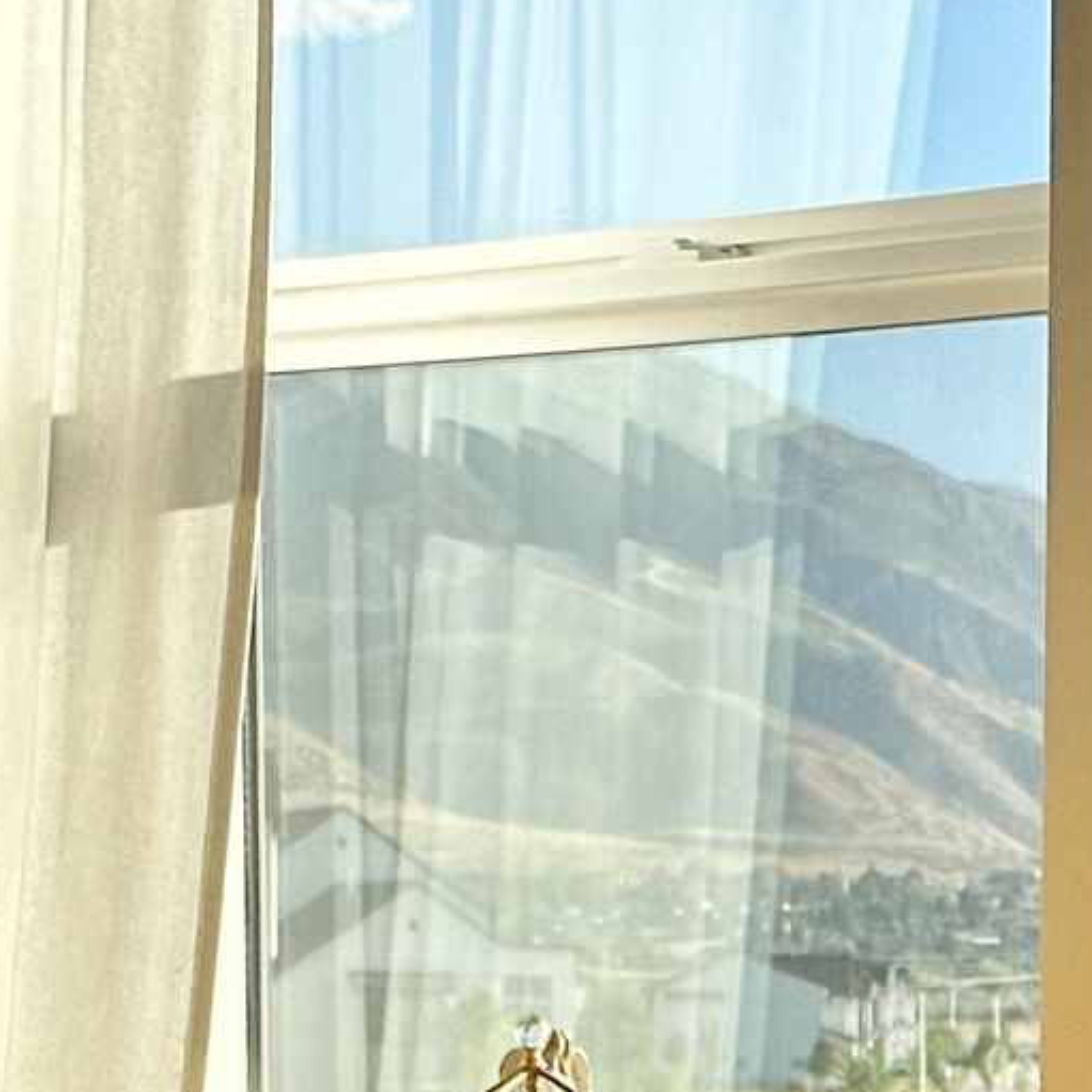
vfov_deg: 10.1
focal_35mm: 170
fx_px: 6067
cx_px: 979
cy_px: 1449
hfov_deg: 10.2
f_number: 1.78
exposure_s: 1/3058
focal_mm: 6.86
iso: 64
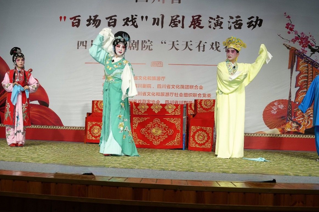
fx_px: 266
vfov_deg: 43.6
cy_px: 107
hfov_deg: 61.8
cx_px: 179
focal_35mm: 30
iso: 500
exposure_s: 1/160
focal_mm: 25
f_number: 4
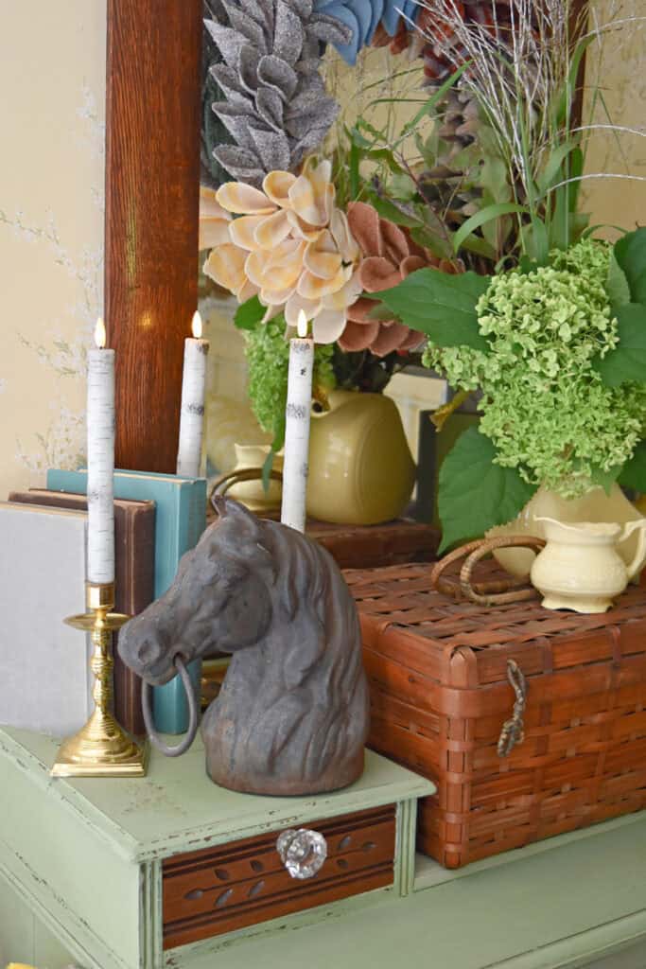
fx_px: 1170
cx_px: 323
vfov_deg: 45.0
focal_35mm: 44
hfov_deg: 30.9
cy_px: 484
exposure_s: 1/60
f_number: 4.2
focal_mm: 29
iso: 800
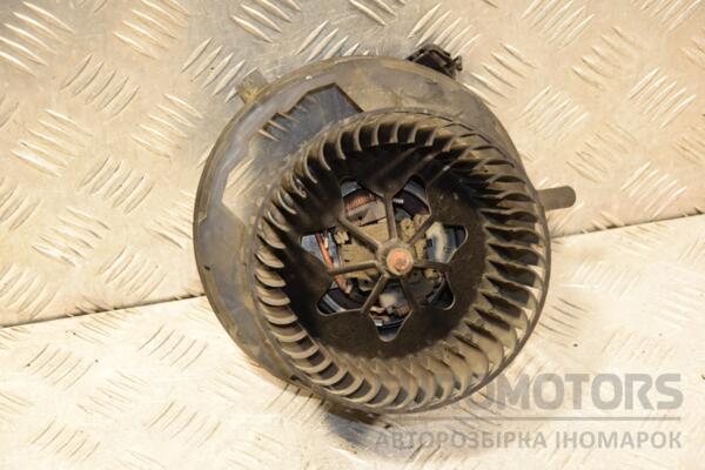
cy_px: 235
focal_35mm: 93
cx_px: 352
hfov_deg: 21.9
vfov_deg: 14.7
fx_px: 1821
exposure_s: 1/80
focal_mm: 62
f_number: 5.3
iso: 800
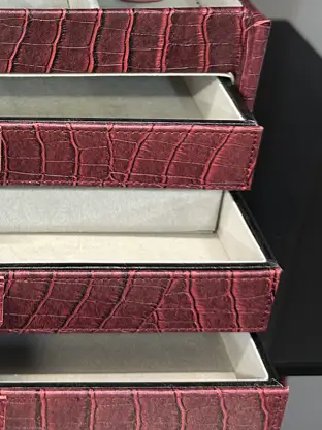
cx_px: -25
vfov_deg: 31.7
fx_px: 733
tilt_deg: -29.2
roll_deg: -0.3
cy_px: 72
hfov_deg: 23.4
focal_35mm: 59
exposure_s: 1/50
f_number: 1.78
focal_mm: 6.86
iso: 200
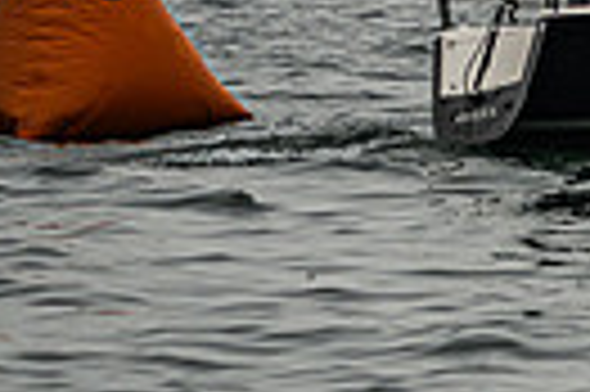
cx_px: 1446
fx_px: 9248
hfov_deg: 3.6
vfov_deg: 2.4
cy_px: -266
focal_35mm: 565
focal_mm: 100
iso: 220
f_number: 4.5
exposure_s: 1/4000
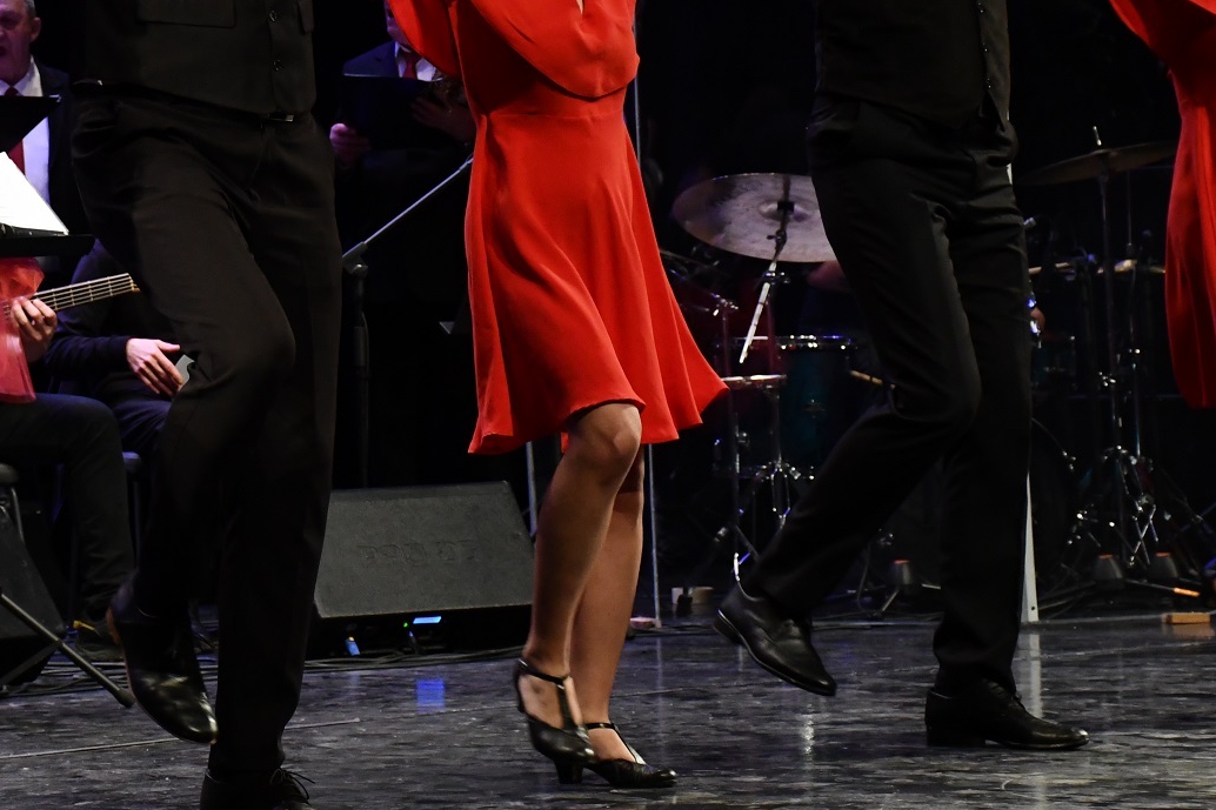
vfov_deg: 8.8
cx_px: 330
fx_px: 5268
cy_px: 194
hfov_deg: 13.1
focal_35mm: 156
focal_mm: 56
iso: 3200
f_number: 4.8
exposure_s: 1/200
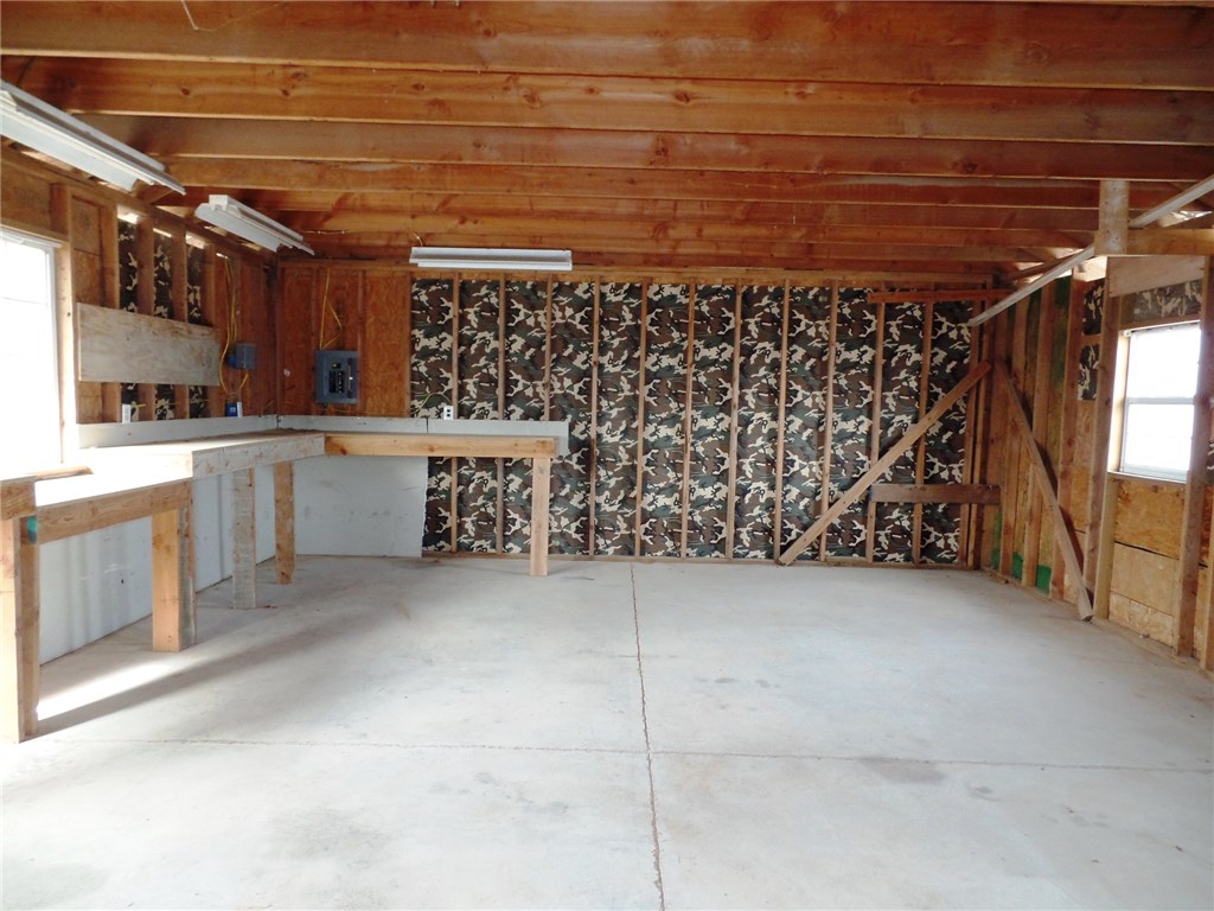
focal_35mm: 23
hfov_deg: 73.9
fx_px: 807
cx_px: 607
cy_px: 456
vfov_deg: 58.9
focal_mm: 4.1
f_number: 2.8
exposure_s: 1/30
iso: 320
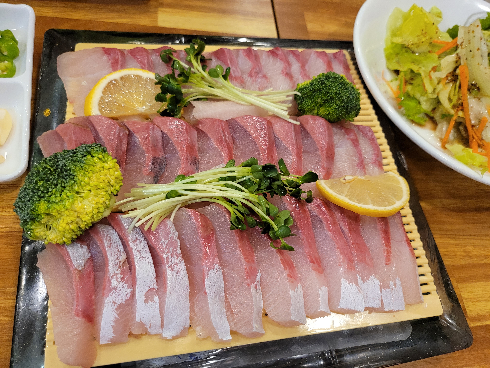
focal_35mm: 26
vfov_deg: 53.1
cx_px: 245
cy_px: 184
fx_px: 368
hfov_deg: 67.3
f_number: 1.8
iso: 320
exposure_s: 1/120
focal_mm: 5
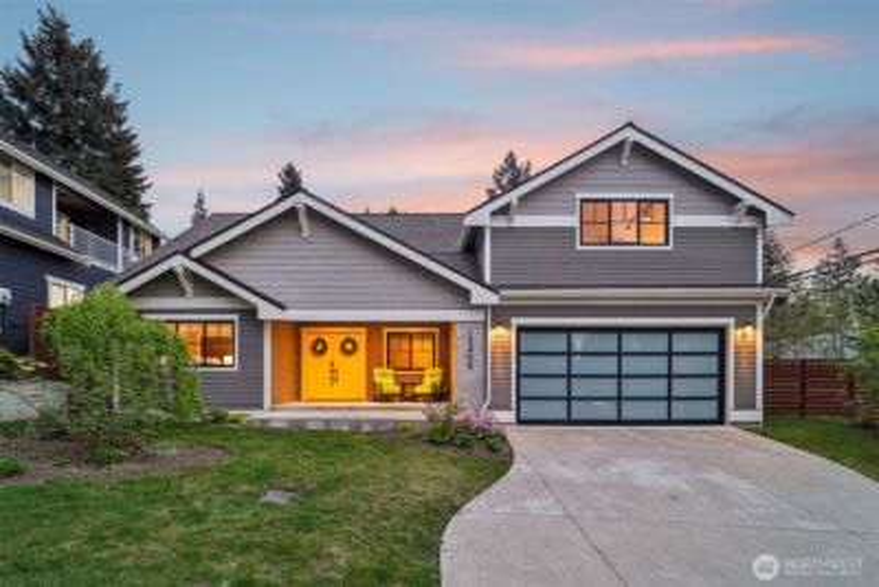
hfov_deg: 96.7
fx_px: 391
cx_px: 440
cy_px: 294
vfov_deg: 73.8
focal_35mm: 16
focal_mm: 16
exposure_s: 1/6
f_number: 8
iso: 1600
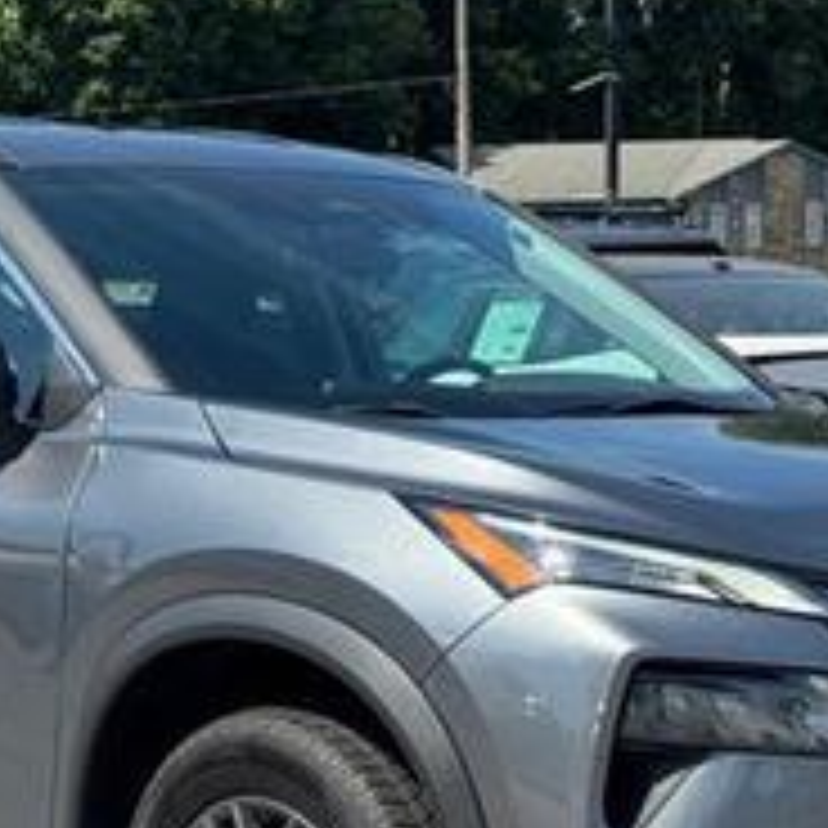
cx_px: 252
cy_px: 716
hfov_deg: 15.0
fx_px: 3139
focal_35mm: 116
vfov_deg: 14.9
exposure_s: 1/2959
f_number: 1.78
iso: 64
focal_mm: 6.76
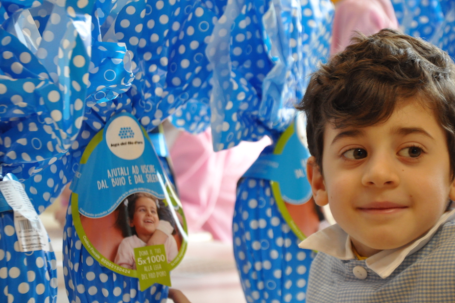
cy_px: 159
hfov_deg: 13.5
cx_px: 238
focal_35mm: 152
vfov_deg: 9.0
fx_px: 1921
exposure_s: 1/80
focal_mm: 92
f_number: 5.6
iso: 1600
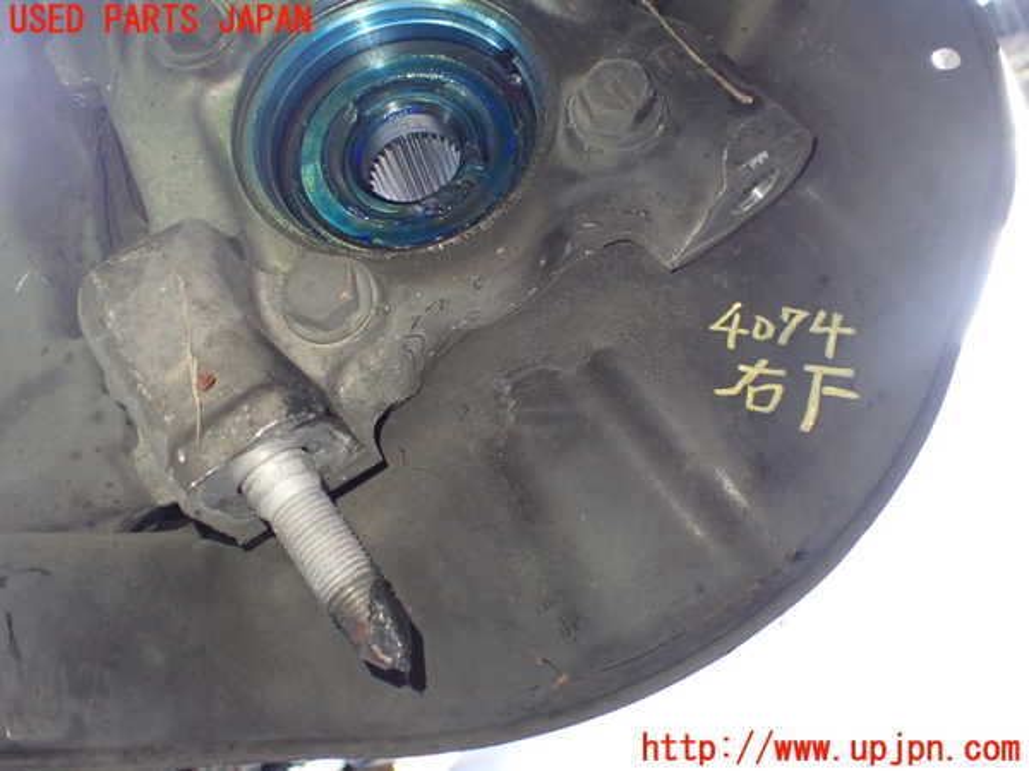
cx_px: 514
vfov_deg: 46.8
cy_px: 386
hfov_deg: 60.0
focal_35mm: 30
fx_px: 892
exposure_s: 1/50
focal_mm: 5.4
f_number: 2.3
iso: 800
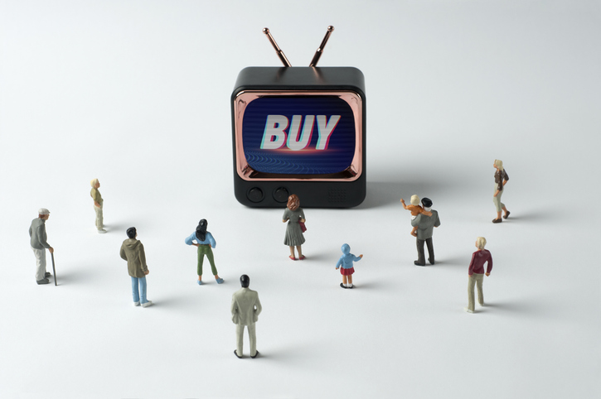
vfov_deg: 15.2
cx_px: 300
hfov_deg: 22.6
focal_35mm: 90
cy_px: 200
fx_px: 1501
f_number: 10
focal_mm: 60
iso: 100
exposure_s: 1/10
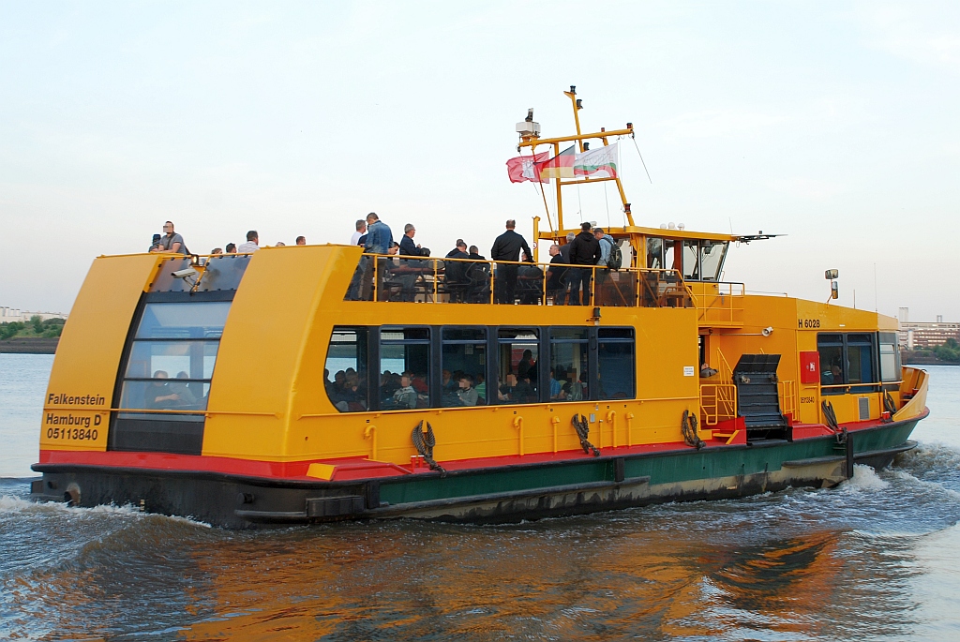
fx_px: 1401
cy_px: 321
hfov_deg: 37.8
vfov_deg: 25.8
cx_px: 480
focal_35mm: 52
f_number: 6.3
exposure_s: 1/60
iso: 200
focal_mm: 35
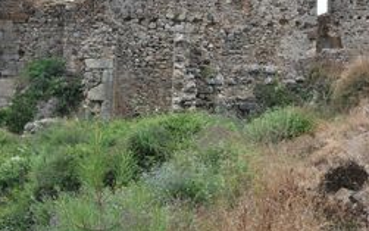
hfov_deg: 30.2
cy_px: 40
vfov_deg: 19.2
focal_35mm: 67
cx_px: 271
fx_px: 673
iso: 200
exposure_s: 1/125
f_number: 11
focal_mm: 25
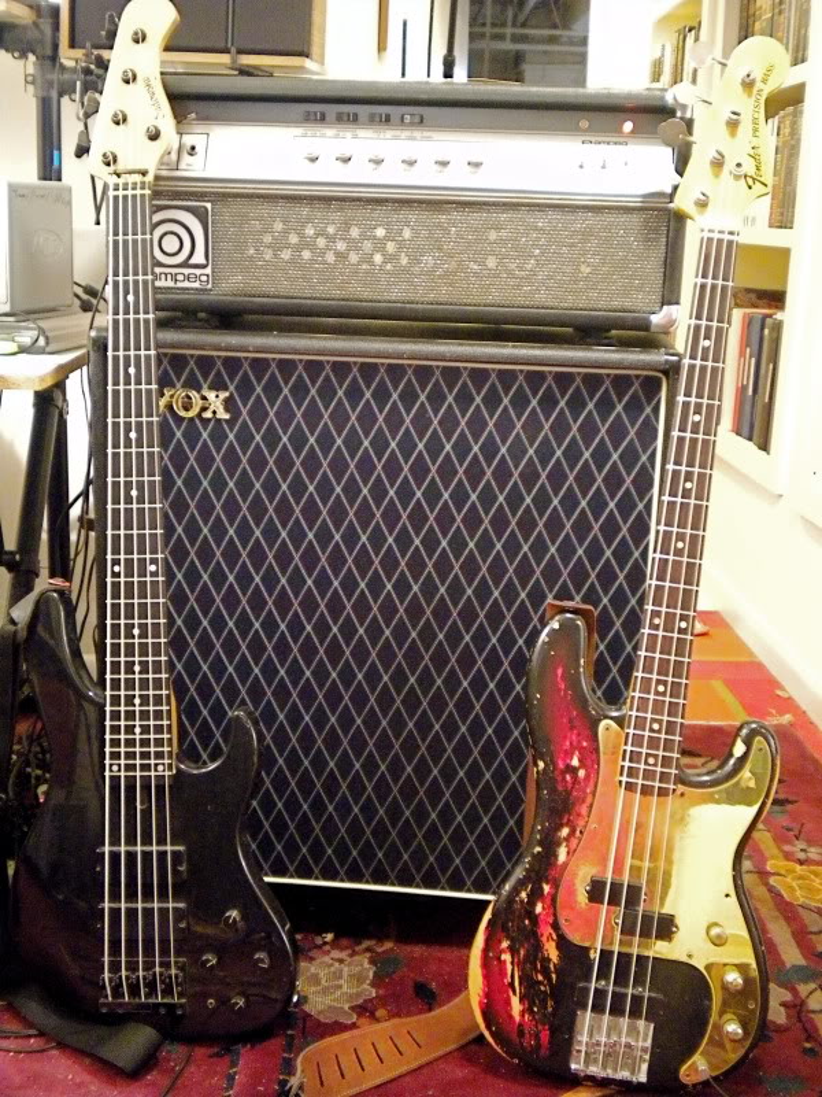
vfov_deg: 45.8
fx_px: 1298
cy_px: 548
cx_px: 411
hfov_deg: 35.1
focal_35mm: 41
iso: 800
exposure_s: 1/2.5
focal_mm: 7.4
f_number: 3.5
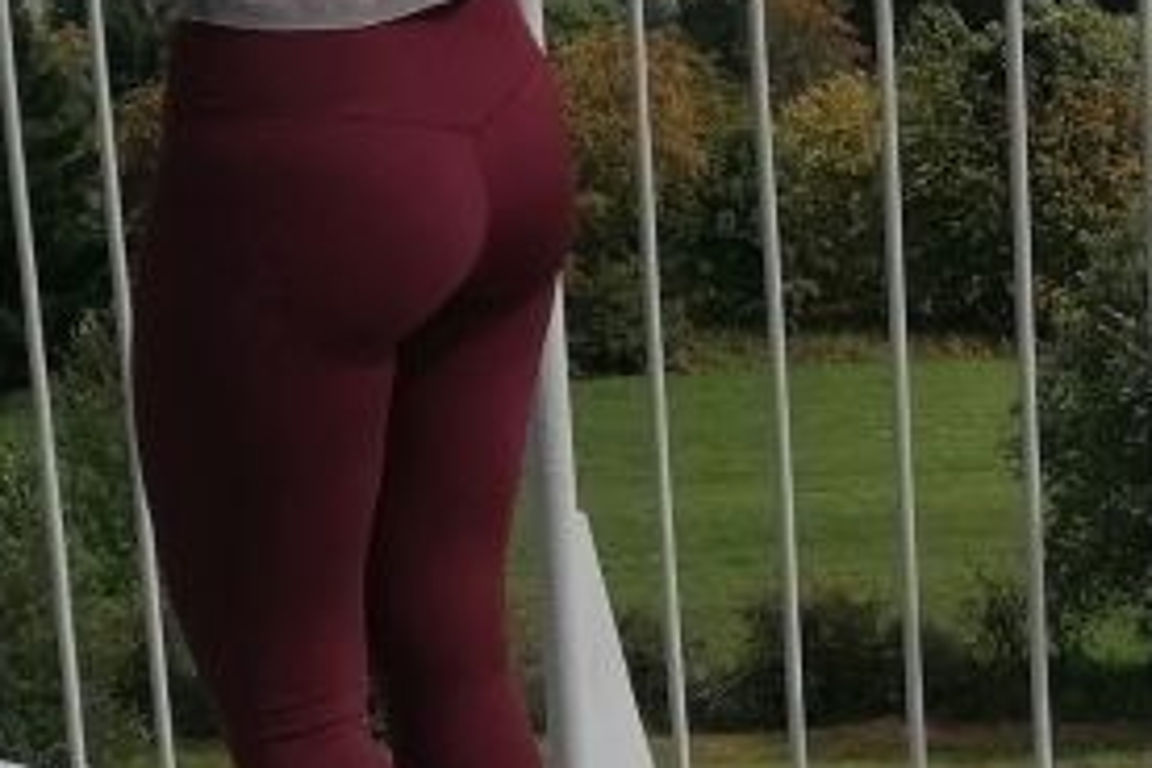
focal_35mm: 122
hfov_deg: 16.2
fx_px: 3904
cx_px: 1361
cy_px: 184
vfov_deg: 11.2
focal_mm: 4.75
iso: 50
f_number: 1.8
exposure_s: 1/2160
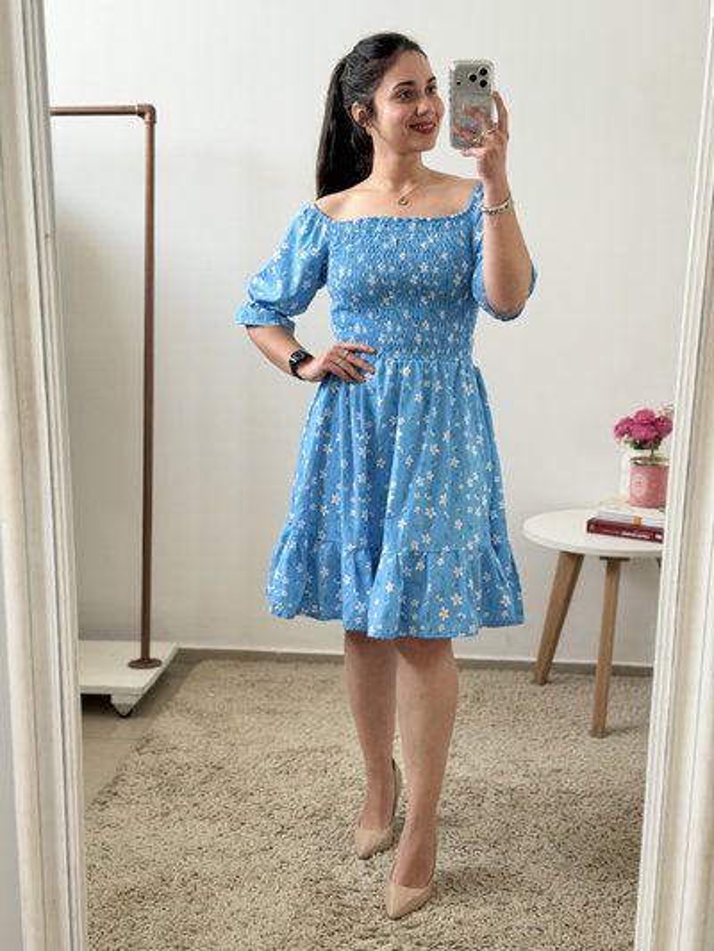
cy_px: 476
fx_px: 1320
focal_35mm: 48
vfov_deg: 39.6
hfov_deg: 30.3
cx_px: 357
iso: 80
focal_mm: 6.76
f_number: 1.78
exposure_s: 1/121
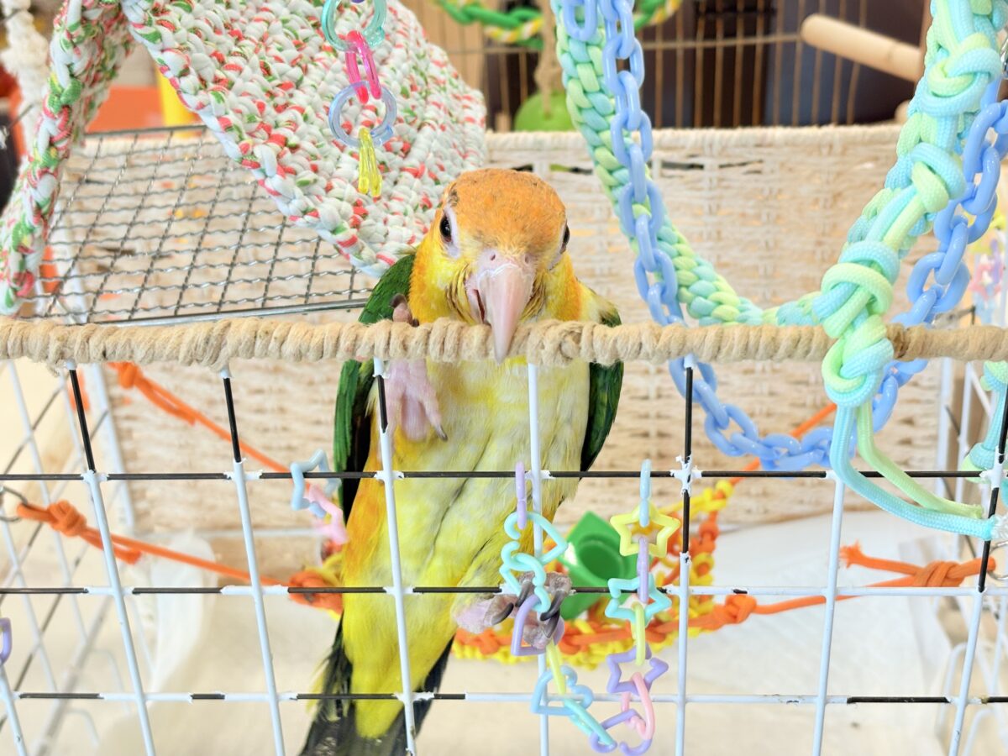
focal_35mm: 52
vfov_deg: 28.0
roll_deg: +4.6
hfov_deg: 36.8
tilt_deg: -31.8
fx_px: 1514
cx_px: 504
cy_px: 378
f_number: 1.6
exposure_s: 1/100
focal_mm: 5.96
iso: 64
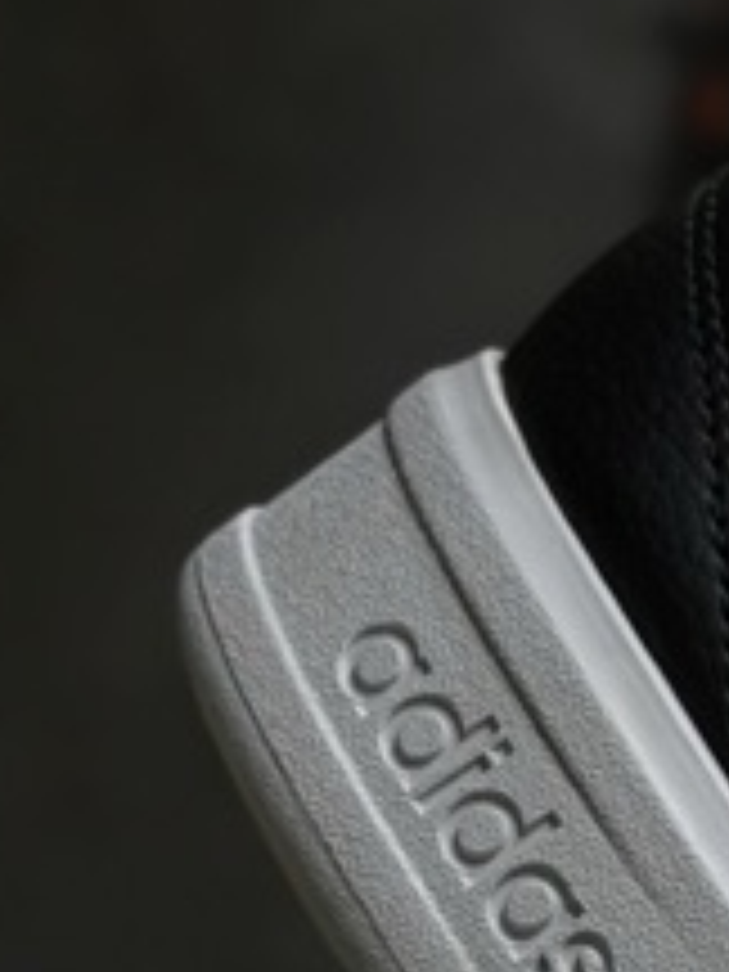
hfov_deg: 5.9
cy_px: 1179
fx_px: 6851
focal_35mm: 244
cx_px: 1609
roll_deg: -4.0
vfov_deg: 8.0
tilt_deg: -3.7
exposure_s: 1/855
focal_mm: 6.76
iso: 64
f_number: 1.78
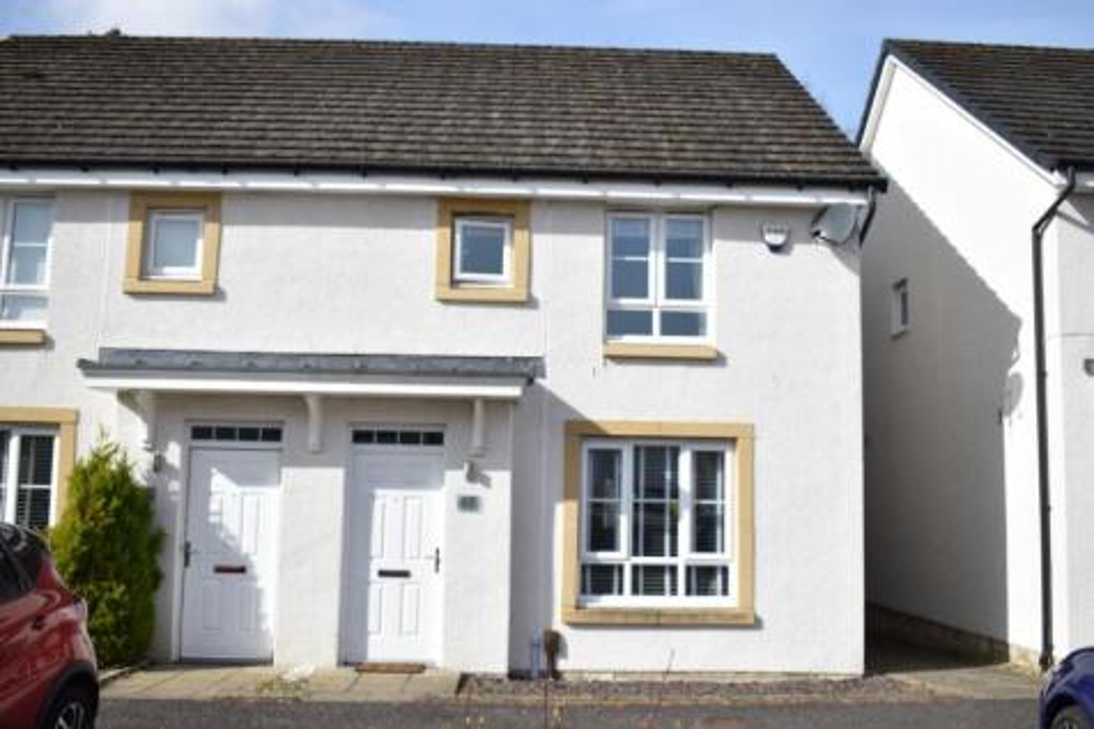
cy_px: 364
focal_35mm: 36
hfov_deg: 53.1
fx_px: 1094
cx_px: 547
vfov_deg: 36.8
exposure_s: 1/640
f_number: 5
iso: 100
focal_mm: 24
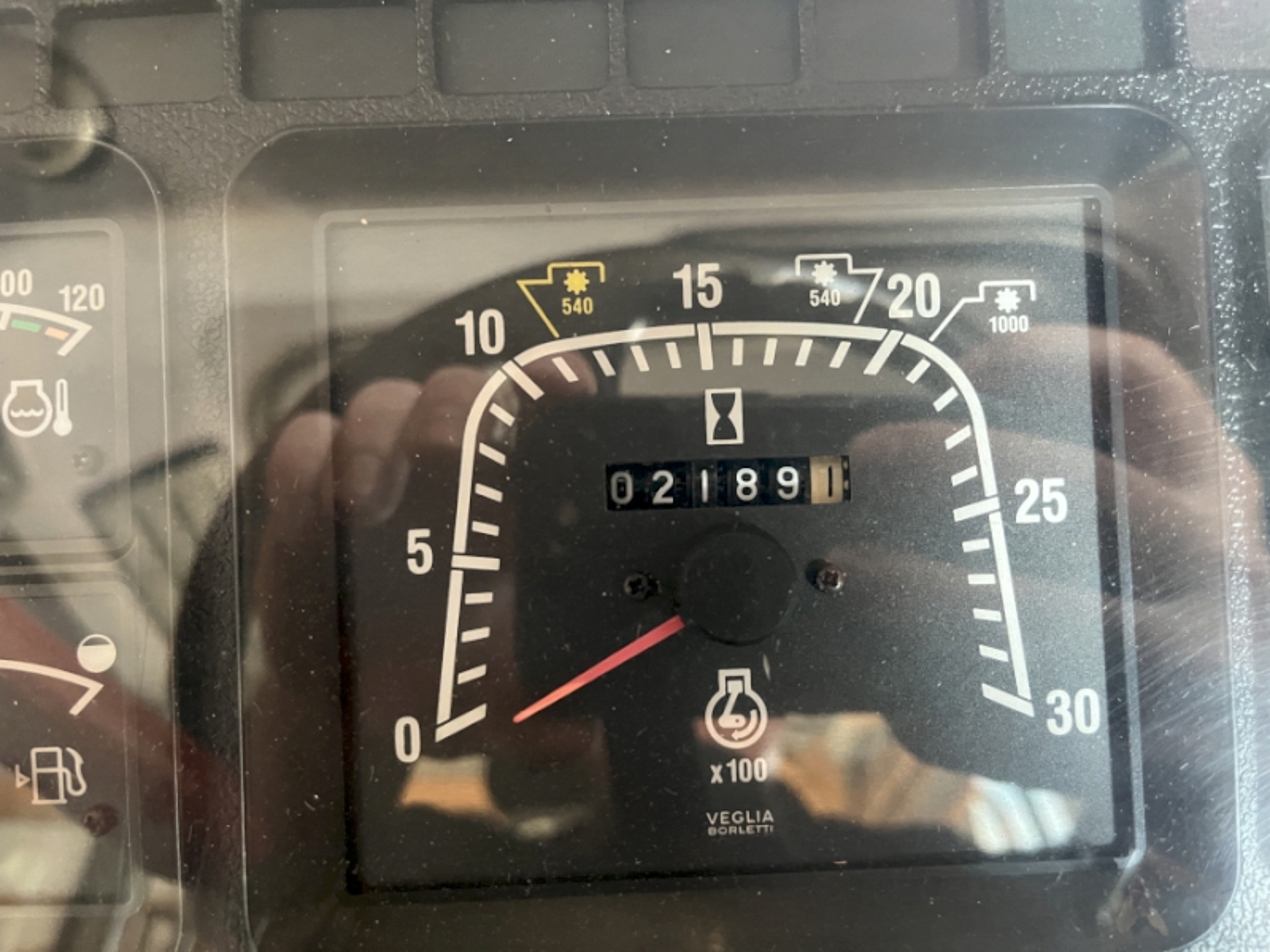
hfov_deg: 67.3
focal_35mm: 26
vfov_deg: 53.1
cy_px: 476
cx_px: 635
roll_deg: +4.3
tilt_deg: -38.2
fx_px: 954
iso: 640
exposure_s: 1/37
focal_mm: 5.1
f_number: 1.6
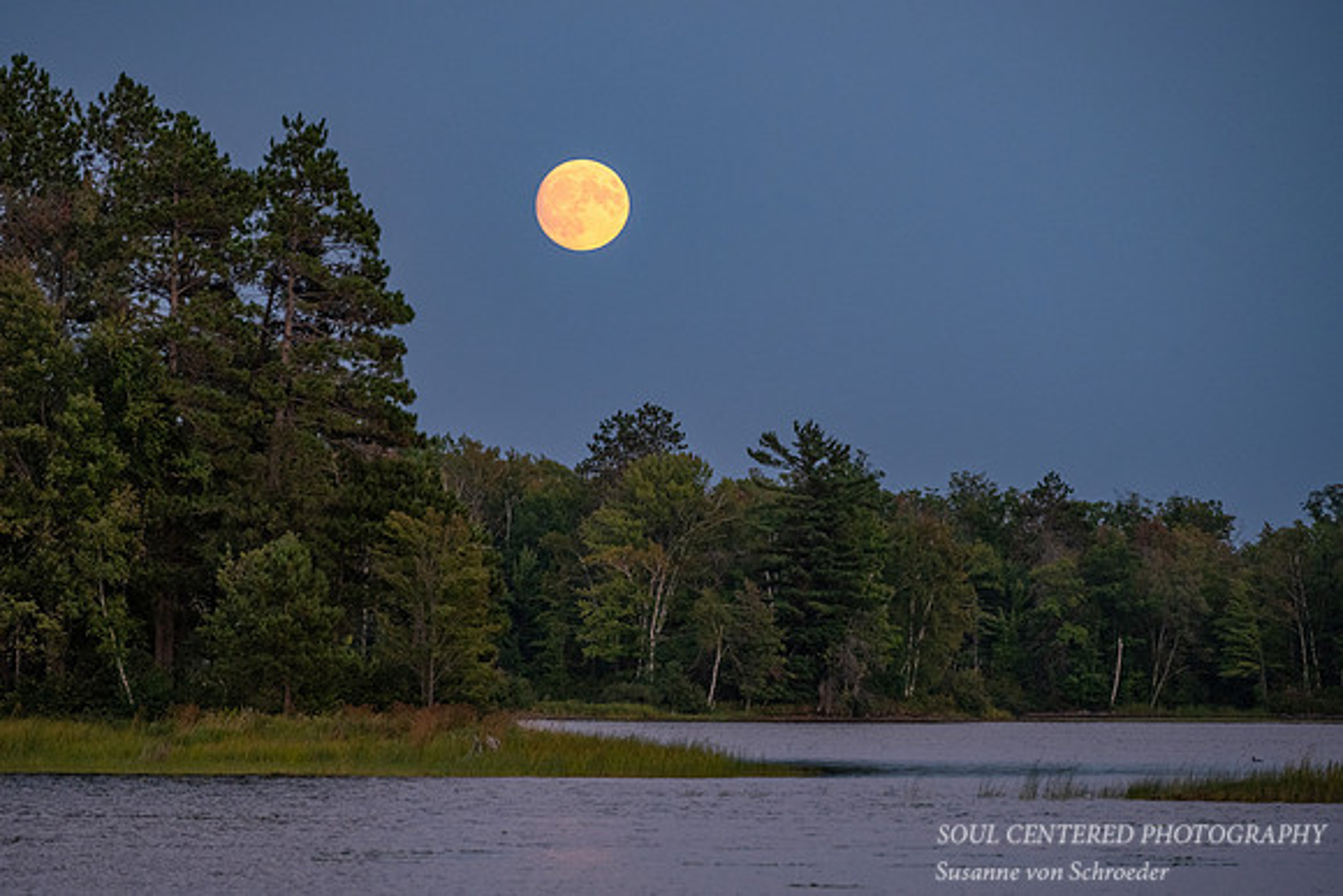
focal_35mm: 240
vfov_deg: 5.7
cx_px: 652
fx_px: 8970
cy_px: 435
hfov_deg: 8.6
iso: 1250
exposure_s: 1/60
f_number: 8
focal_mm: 232
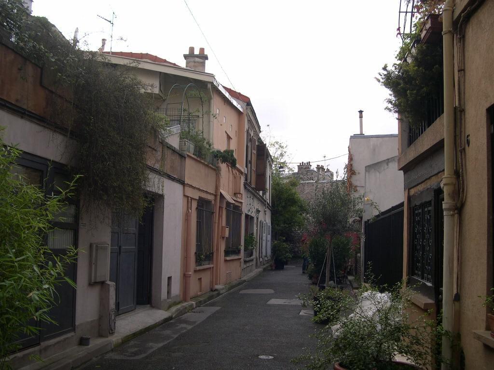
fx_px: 542
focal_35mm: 38
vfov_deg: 37.7
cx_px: 247
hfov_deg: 49.0
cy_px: 185
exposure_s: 1/326
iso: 100
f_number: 2.8
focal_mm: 8
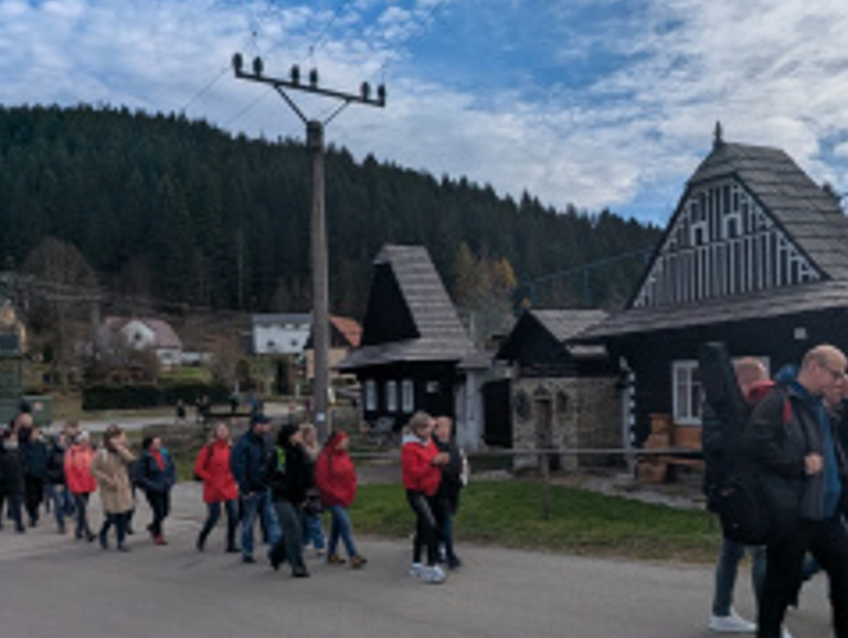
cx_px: 490
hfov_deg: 61.3
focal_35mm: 29
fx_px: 711
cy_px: 406
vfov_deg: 47.8
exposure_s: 1/2874
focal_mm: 1.95
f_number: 2.2
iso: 49
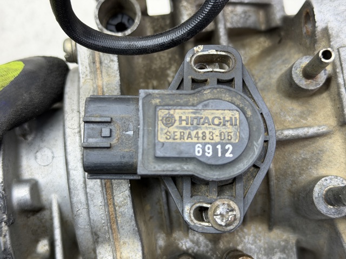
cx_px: 173
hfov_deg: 39.7
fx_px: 479
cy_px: 130
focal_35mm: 48
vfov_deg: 30.2
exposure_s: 1/111
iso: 100
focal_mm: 6.76
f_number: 1.78
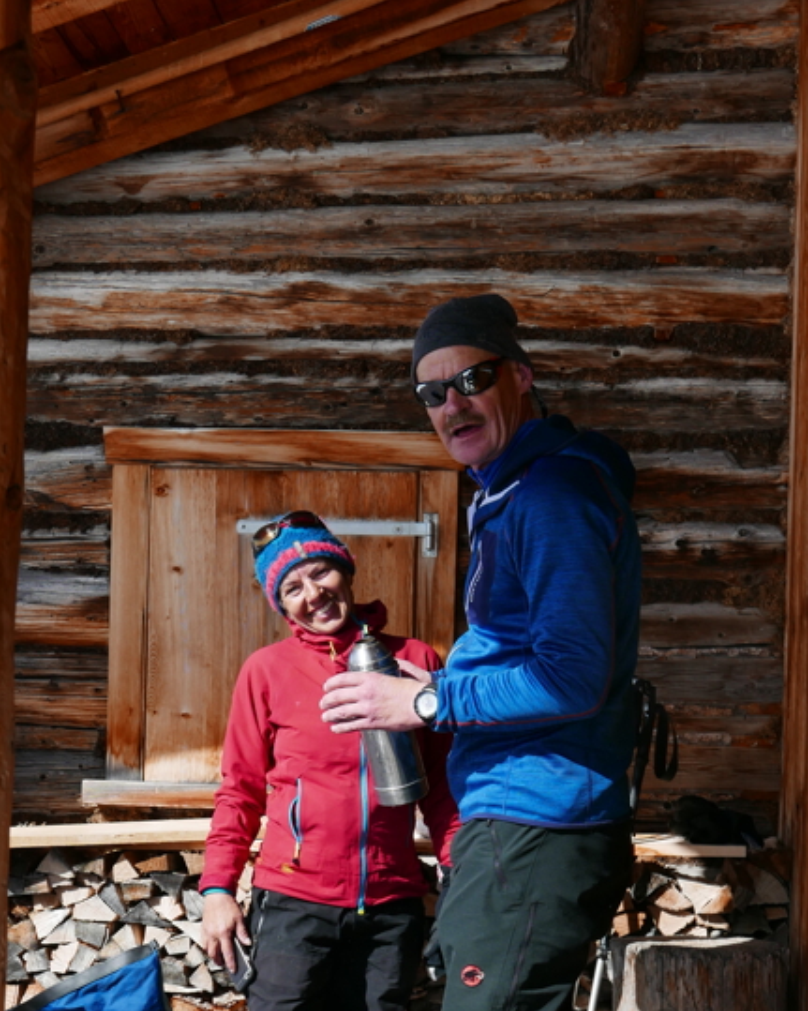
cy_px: 715
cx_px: 426
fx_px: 1794
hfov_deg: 25.4
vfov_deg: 31.1
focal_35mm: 60
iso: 200
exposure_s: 1/640
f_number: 5.6
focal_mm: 19.3
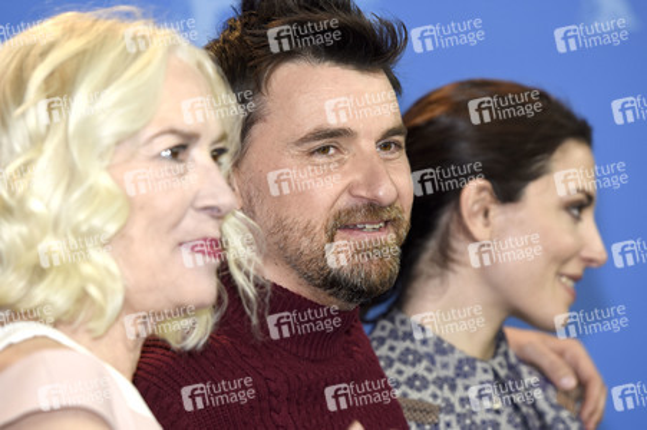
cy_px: 215
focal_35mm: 248
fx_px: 4445
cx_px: 324
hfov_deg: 8.3
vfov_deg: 5.5
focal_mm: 165
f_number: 3.5
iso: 640
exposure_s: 1/400
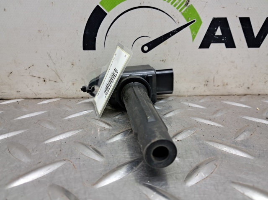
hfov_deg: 65.4
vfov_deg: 51.3
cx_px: 134
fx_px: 209
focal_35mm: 27
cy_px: 100
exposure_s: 1/50
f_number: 1.8
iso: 125
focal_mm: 4
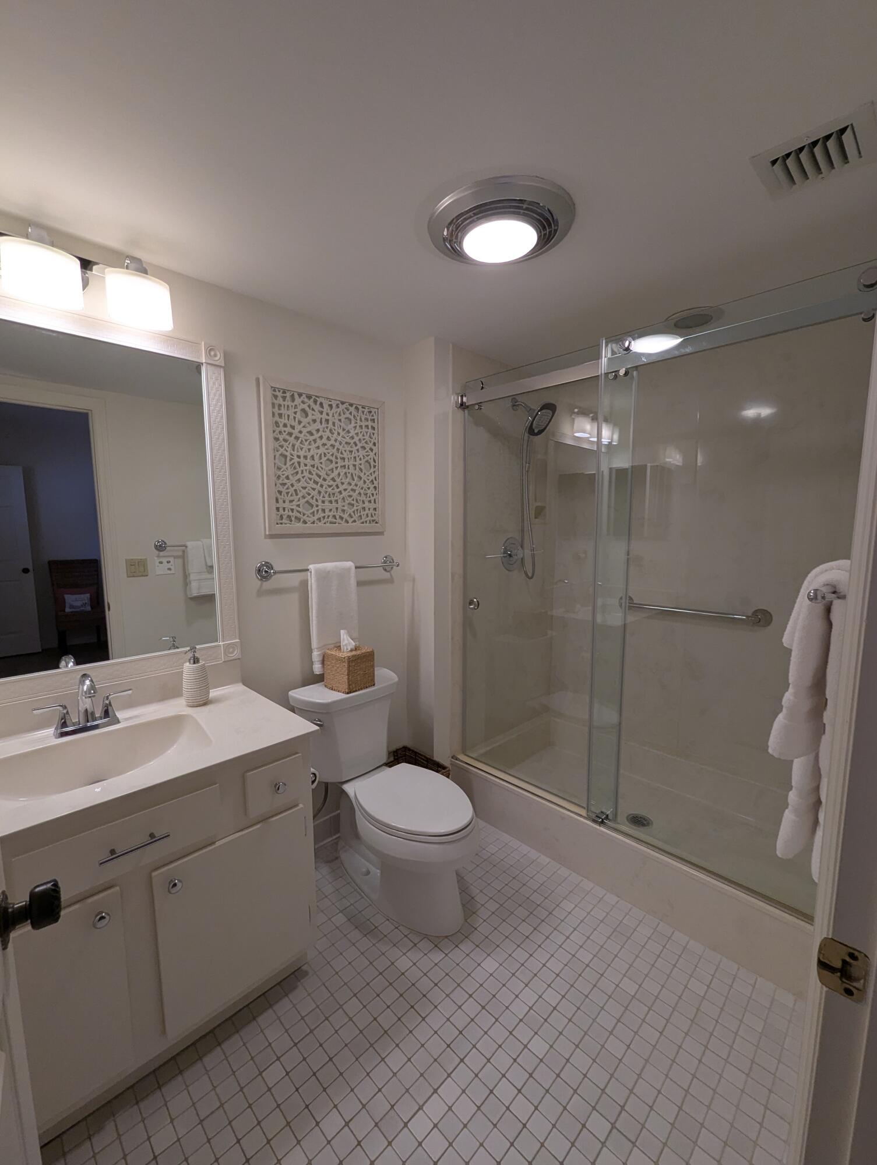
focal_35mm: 13
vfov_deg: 106.1
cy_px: 582
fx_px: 438
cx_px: 438
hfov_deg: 90.0
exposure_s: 1/143
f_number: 2.2
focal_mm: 1.95
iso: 196
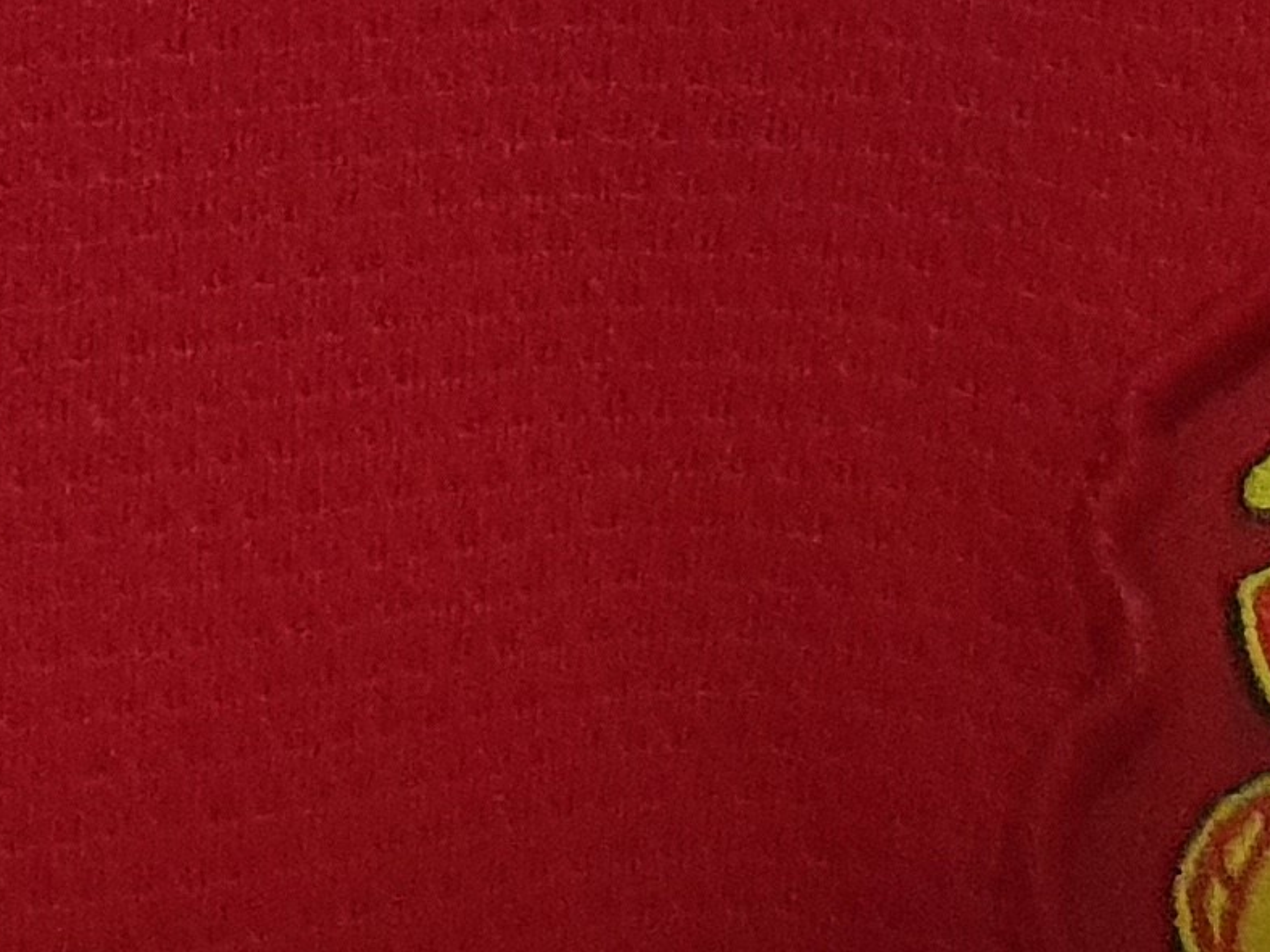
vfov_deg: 9.7
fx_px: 4880
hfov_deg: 13.7
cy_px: -1432
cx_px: -772
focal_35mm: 133
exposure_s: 1/50
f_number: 1.5
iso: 640
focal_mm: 4.32
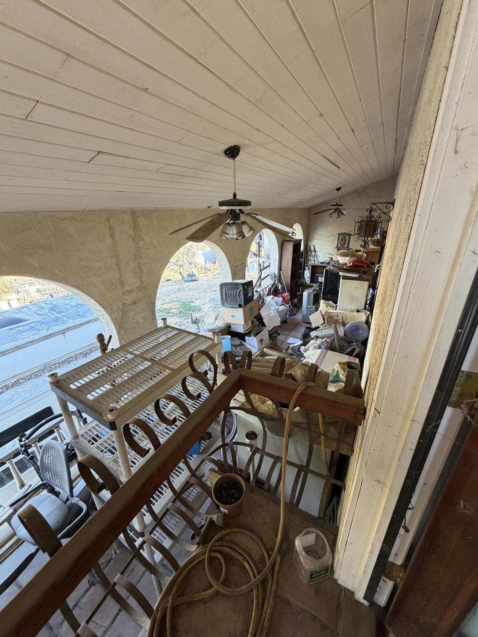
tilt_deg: -23.1
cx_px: 239
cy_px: 318
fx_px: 258
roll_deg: -0.4
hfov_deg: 85.7
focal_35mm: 14
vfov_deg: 102.1
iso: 250
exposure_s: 1/121
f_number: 2.2
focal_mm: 2.22
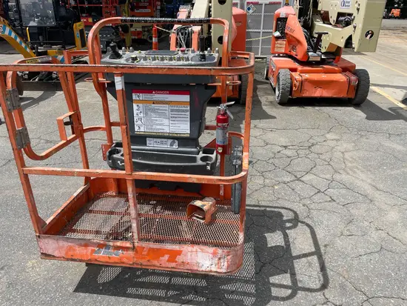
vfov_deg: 53.1
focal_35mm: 26
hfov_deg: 67.3
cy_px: 153
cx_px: 204
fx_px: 306
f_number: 1.6
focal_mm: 4.2
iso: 32
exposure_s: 1/4292
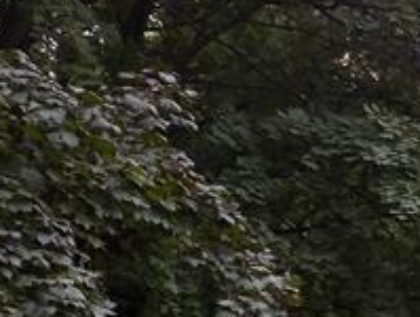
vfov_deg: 9.5
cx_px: 853
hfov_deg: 11.5
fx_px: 1872
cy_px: 427
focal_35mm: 154
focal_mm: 5.3
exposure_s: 1/100
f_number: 3.3
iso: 80
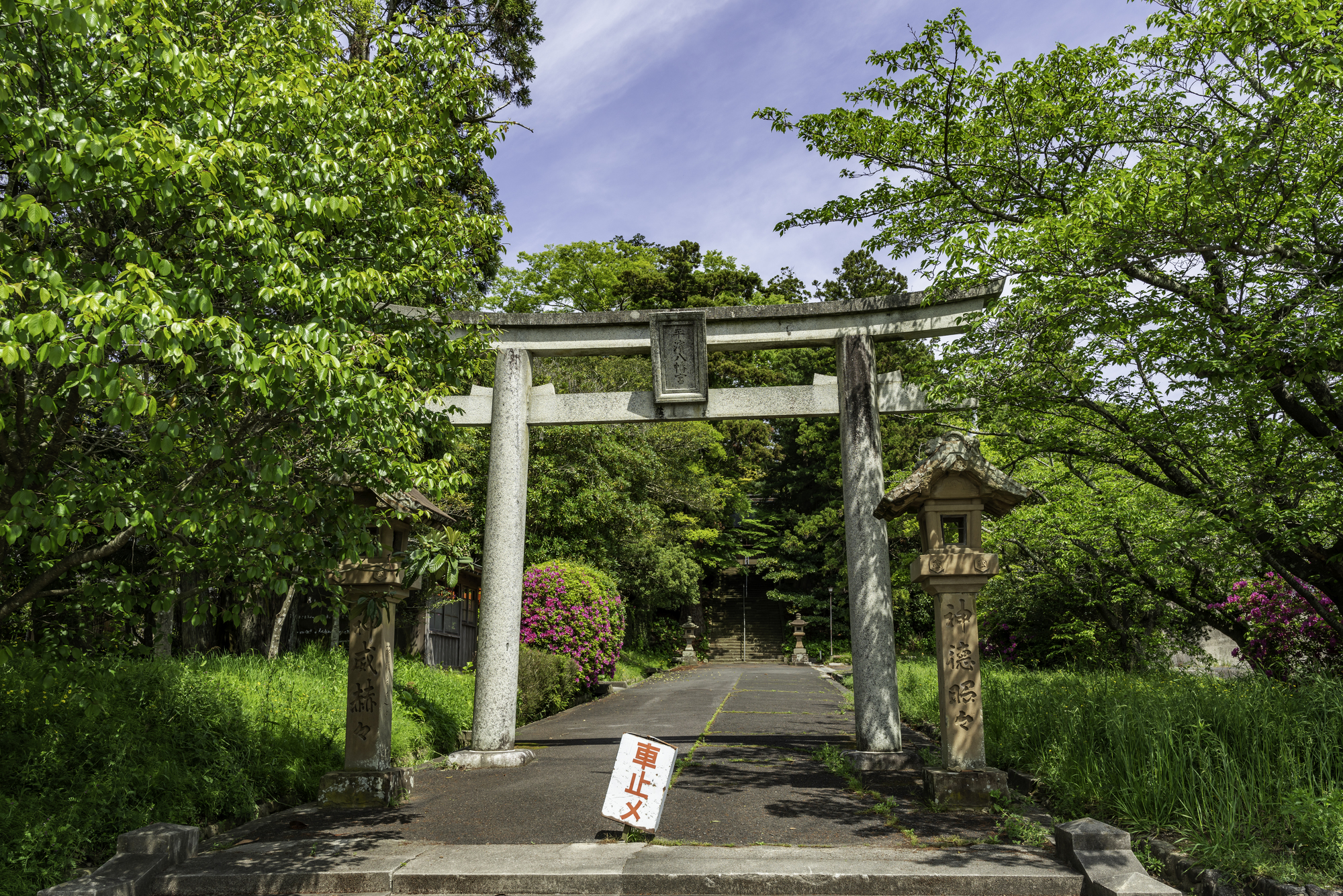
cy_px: 448
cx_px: 672
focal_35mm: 26
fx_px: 951
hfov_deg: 70.4
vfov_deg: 50.4
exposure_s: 1/250
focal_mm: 25.5
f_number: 8
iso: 125
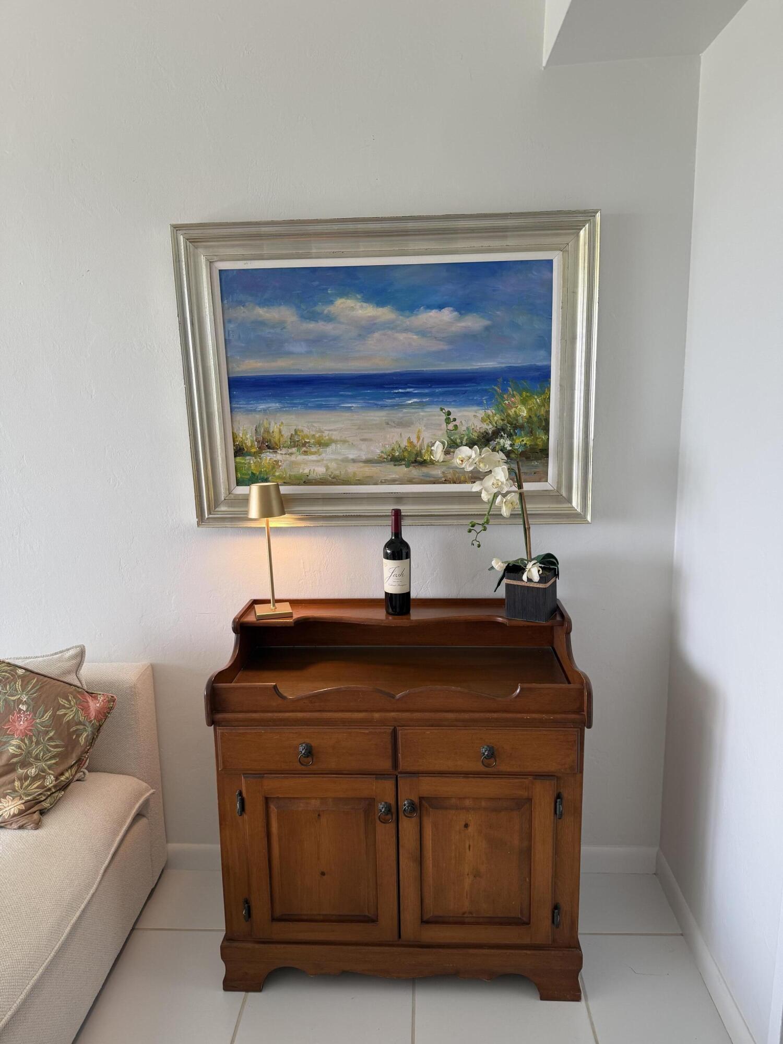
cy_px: 522
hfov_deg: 56.8
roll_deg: +0.4
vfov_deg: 71.6
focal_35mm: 24
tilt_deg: -10.0
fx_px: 724
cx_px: 392
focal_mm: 6.76
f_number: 1.78
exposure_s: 1/121
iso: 125
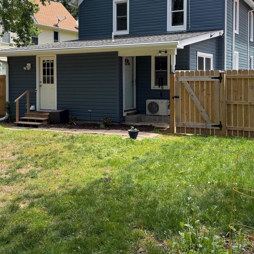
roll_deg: +0.3
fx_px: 349
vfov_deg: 39.4
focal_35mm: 42
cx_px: 120
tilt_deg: -1.8
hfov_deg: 40.0
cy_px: 80
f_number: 1.78
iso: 100
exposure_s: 1/1410
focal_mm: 6.76
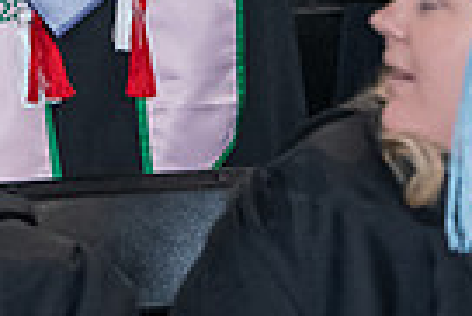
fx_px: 6274
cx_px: -56
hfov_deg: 4.3
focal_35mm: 478
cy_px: -346
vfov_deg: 2.9
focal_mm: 112
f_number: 4.5
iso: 4000
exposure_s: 1/200
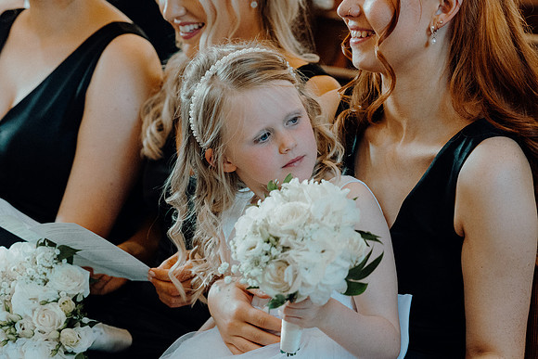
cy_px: 180
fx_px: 1570
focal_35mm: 105
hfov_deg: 19.4
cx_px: 269
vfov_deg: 13.0
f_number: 3.5
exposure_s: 1/200
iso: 4000
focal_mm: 70
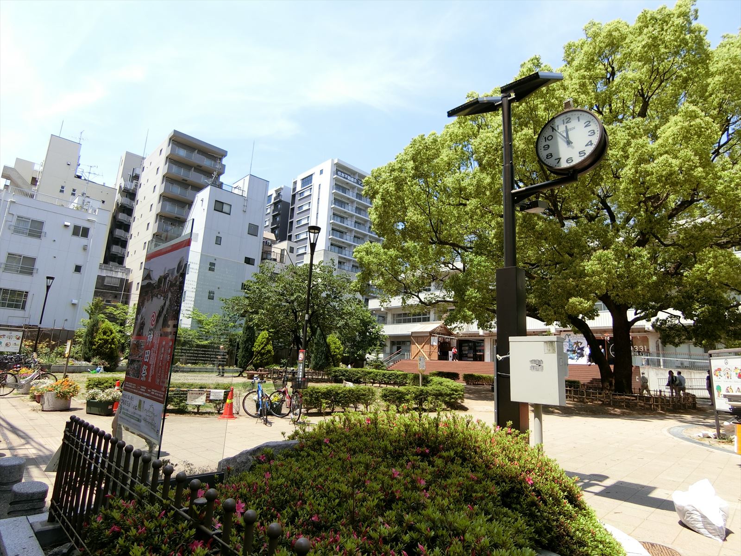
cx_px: 370
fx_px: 407
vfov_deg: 68.7
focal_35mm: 19
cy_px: 278
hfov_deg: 84.7
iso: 80
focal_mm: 4.06
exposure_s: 1/800
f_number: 2.7
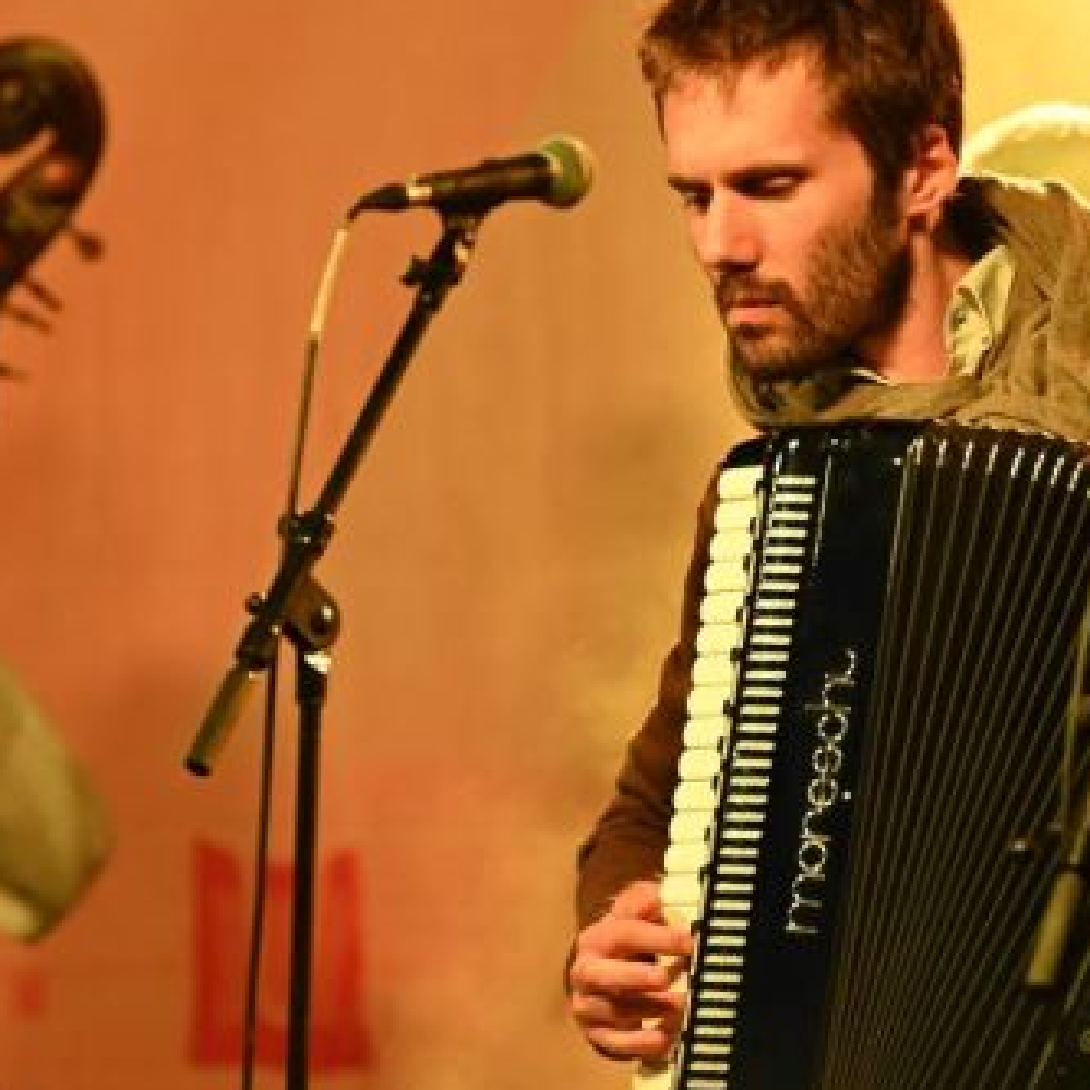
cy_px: 620
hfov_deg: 6.1
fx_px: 10189
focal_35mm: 286
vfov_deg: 6.1
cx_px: 458
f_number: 2.8
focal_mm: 140
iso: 800
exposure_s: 1/160
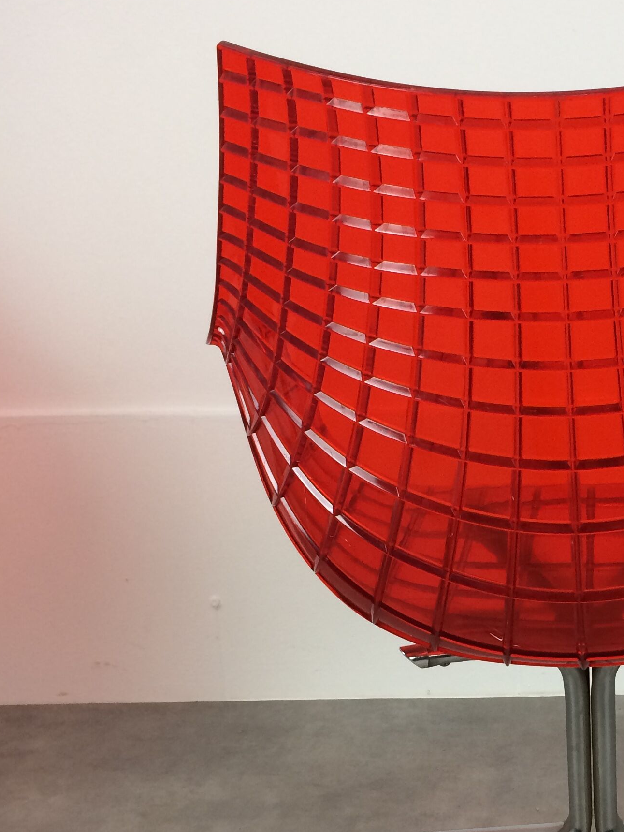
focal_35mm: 55
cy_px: 612
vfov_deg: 34.3
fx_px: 1322
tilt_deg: -22.6
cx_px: 579
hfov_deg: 25.6
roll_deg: +1.3
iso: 50
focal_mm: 4.15
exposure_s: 1/33
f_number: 2.2
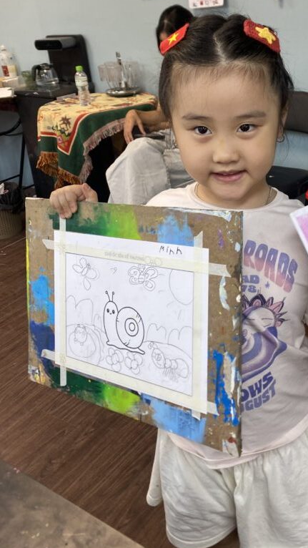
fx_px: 537
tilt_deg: -20.4
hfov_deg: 31.2
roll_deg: +3.8
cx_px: 245
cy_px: 204
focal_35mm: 37
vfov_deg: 53.4
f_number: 1.8
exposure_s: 1/100
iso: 64
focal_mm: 4.25
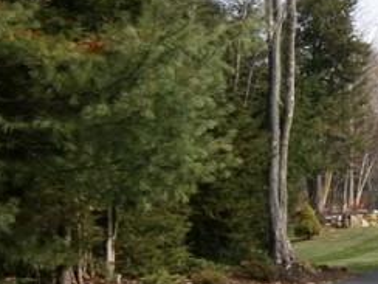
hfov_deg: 16.5
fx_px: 1190
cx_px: 561
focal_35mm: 109
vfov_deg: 13.5
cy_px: 241
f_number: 2.8
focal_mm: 4.7
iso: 80
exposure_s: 1/640
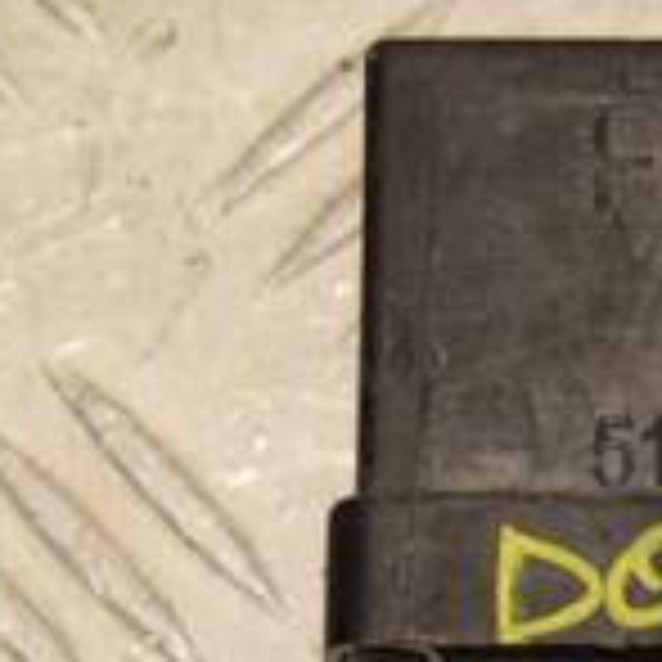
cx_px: 793
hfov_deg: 4.8
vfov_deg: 4.8
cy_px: 450
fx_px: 7876
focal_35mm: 364
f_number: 10
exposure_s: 1/200
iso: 800
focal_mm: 70
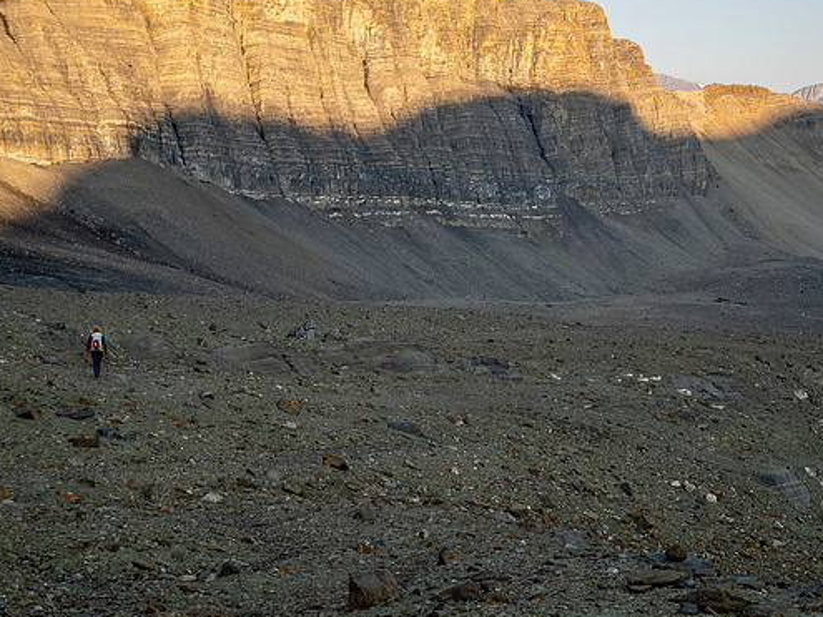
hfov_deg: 26.0
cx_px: 469
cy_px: 284
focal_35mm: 75
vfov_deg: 19.6
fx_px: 1783
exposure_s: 1/80
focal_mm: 32
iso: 200
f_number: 8
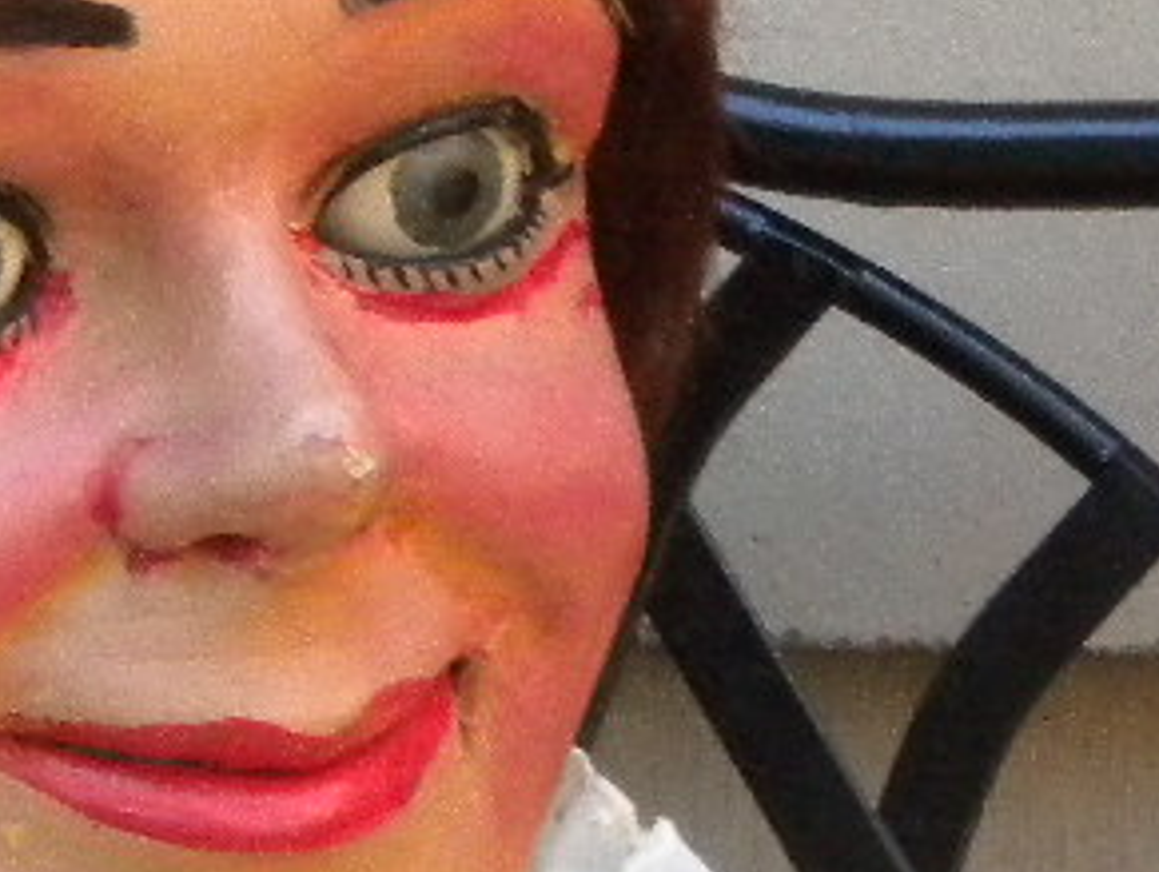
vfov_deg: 4.0
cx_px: -263
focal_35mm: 369
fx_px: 12370
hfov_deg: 5.3
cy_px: 155
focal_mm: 18.9
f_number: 5.9
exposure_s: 1/118
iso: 736
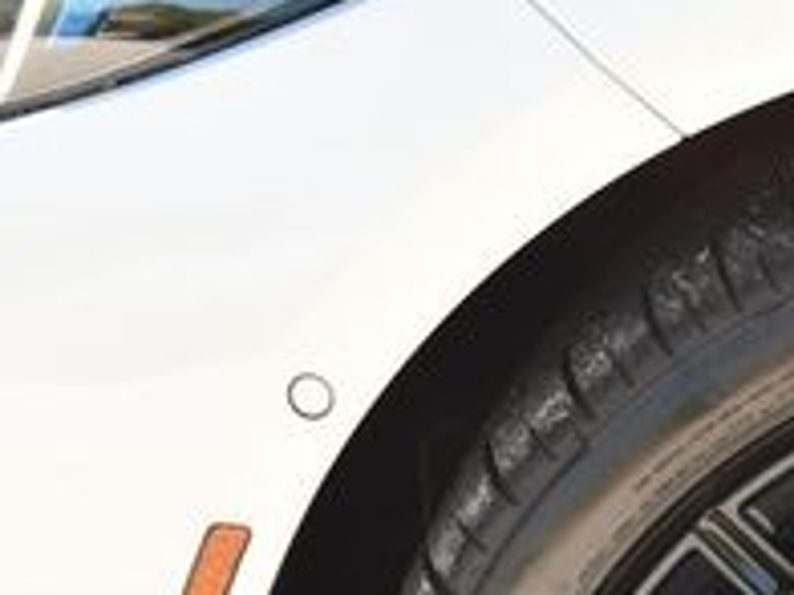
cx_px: 1126
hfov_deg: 12.5
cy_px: 854
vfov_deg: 9.6
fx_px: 3464
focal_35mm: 151
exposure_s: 1/250
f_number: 5
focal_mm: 24
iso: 400
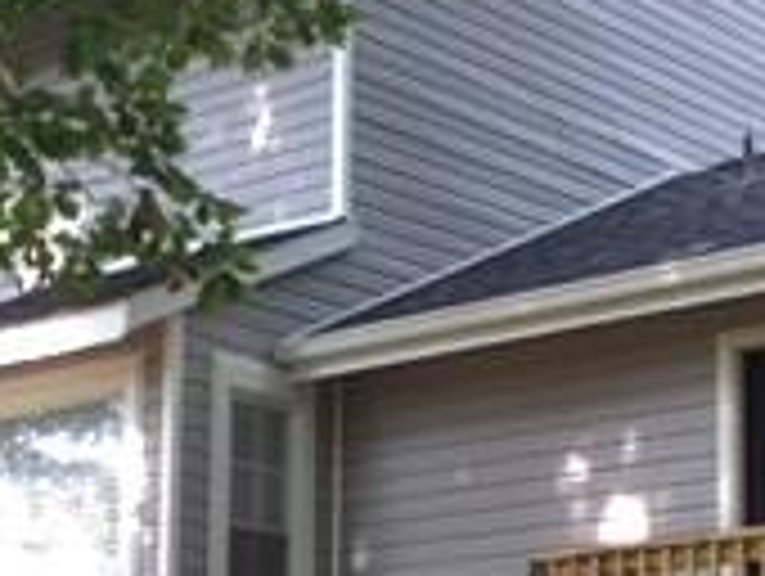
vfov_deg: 13.4
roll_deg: -1.0
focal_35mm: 109
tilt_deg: +8.6
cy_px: 585
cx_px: 310
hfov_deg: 18.0
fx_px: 2412
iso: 32
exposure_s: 1/156
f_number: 2.2
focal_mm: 4.15
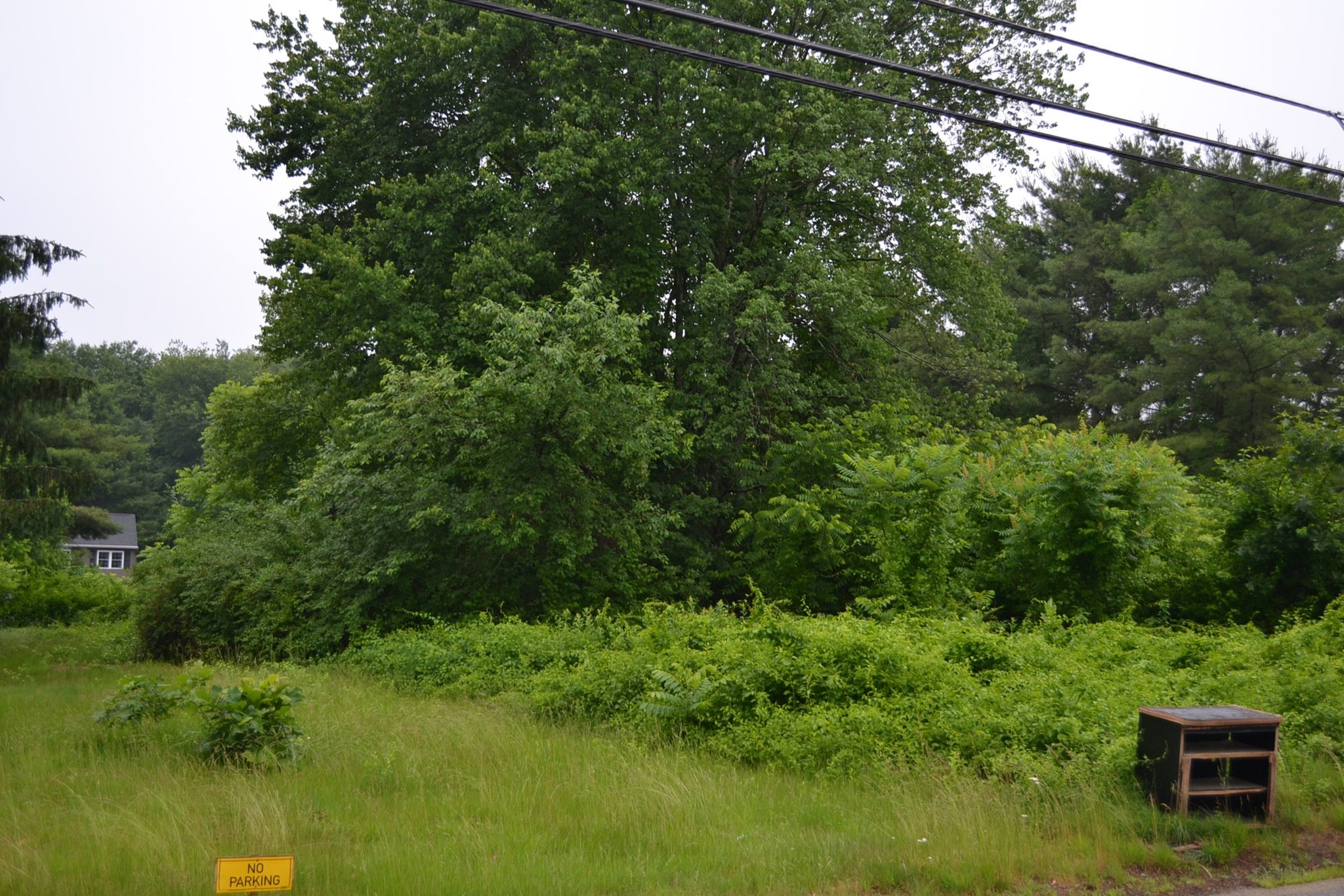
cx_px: 672
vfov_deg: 34.2
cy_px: 448
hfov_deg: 49.6
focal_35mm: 39
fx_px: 1456
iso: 180
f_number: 4.2
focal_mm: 26
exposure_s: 1/125
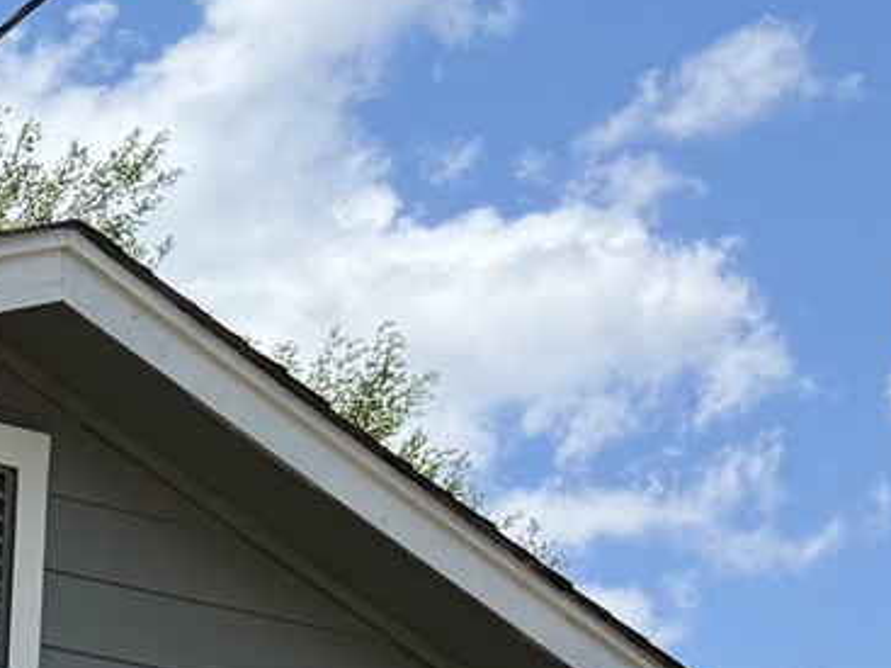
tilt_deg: +0.2
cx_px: -1143
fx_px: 3448
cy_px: 1540
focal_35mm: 134
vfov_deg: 9.9
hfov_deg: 12.2
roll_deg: -1.9
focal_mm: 6.76
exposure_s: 1/3953
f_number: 1.78
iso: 100
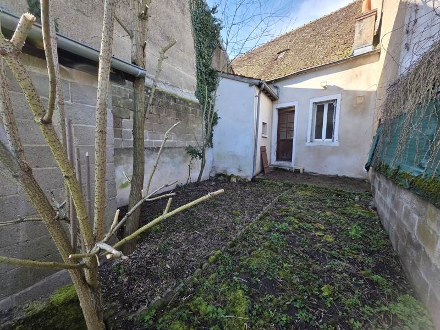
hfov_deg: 106.2
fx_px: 165
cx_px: 220
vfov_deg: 89.9
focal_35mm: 13
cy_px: 165
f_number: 1.9
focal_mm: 2.2
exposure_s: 1/280
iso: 40
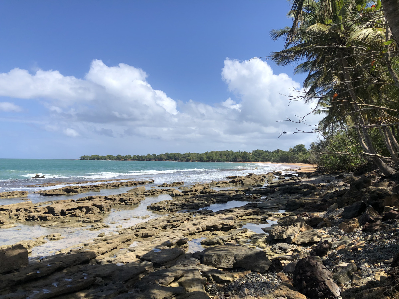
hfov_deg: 63.4
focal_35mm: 28
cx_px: 200
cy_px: 150
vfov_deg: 49.7
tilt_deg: +2.4
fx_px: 323
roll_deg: +0.3
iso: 20
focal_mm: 4
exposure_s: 1/3003
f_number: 1.8
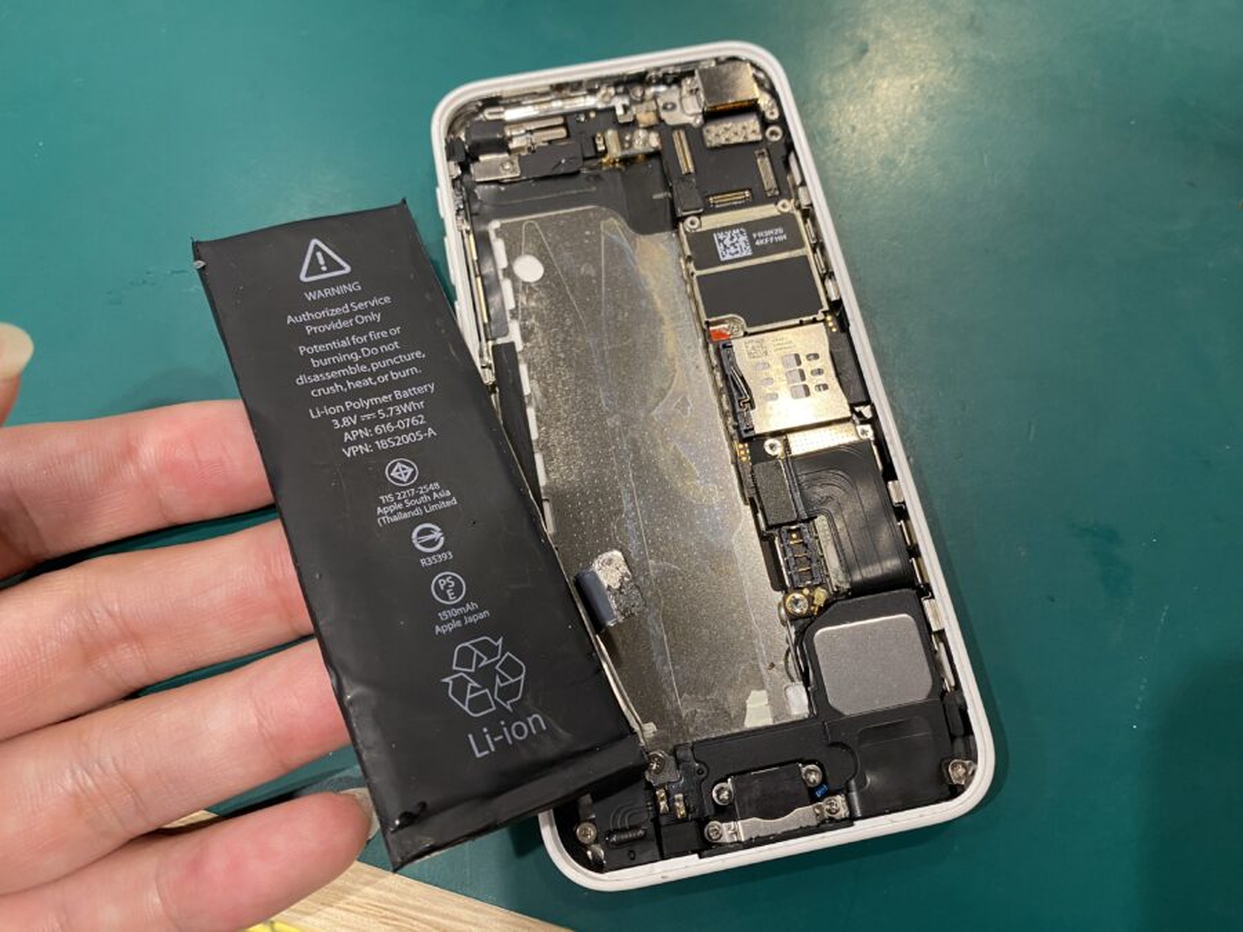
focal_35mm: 26
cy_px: 466
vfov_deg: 53.1
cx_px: 622
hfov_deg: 67.3
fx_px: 934
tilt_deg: -70.8
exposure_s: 1/50
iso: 125
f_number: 1.8
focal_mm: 4.25
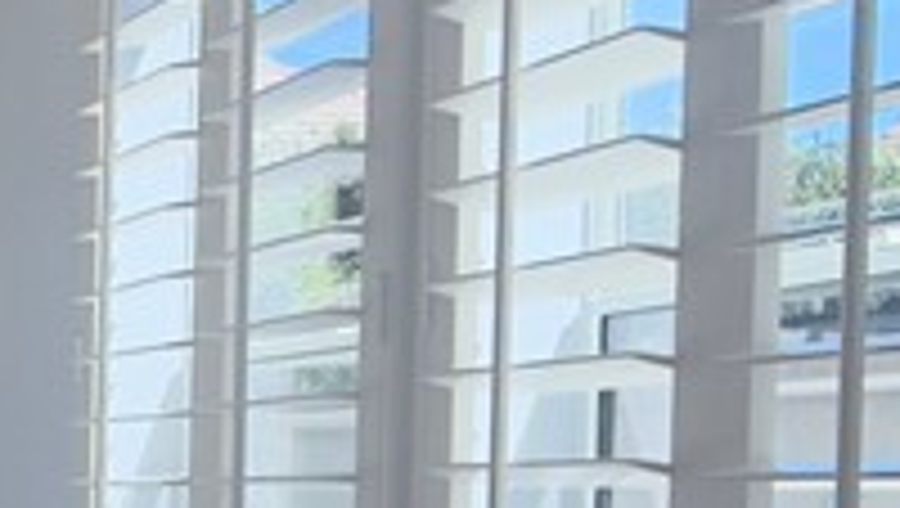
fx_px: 1863
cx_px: -526
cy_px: 535
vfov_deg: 15.2
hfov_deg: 21.7
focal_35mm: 78
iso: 64
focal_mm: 2.22
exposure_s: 1/218
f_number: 2.2
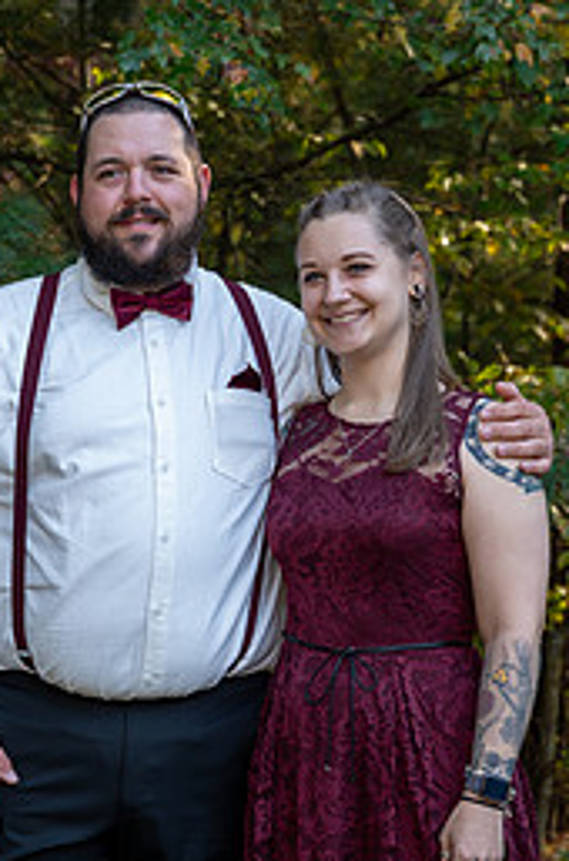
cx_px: 239
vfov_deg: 17.9
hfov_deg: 12.0
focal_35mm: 114
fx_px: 2717
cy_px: 593
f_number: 4.5
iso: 720
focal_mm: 65
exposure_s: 1/200
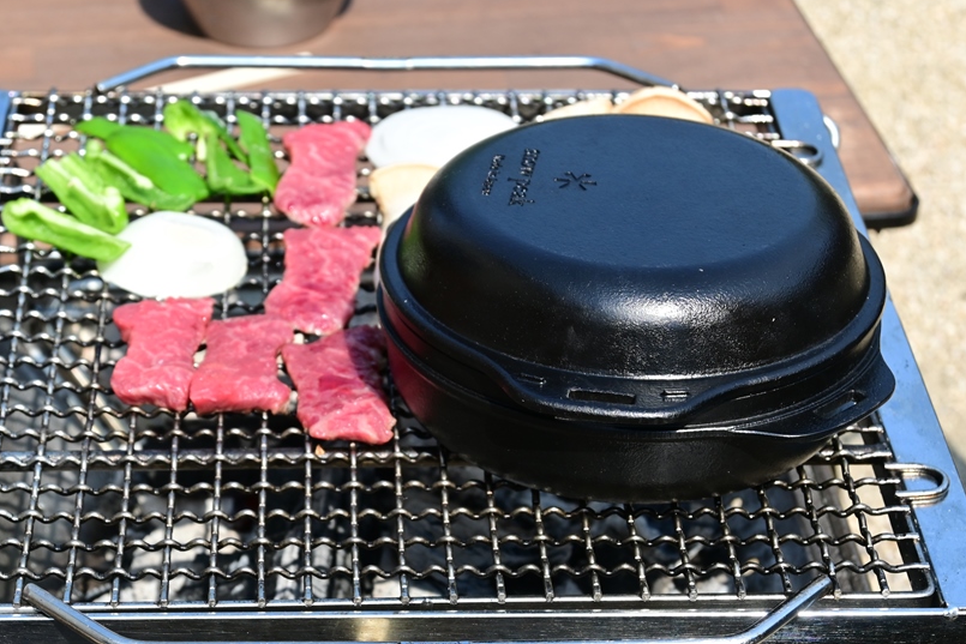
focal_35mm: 84
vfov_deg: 16.3
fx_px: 2254
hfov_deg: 24.2
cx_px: 394
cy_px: 384
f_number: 6
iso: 200
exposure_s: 1/640
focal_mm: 44
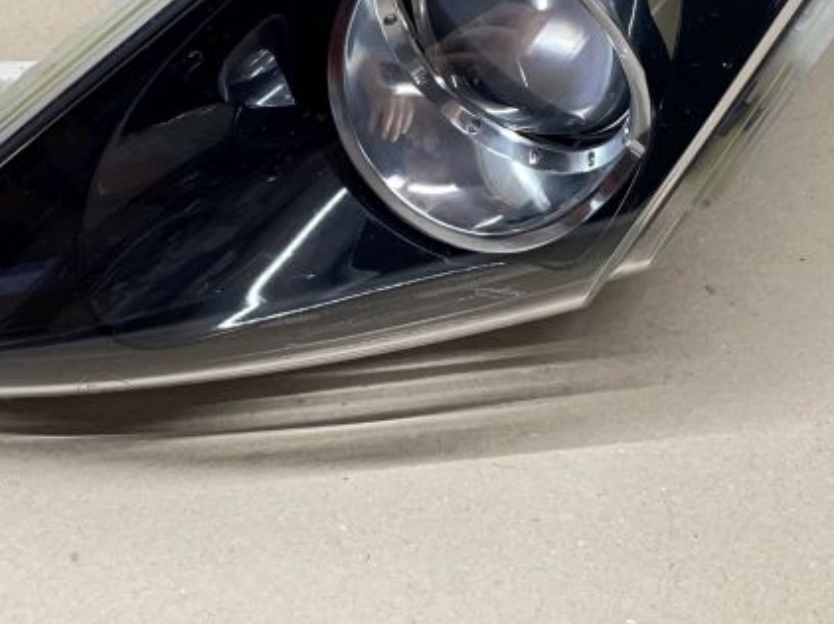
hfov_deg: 26.3
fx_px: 1782
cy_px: -124
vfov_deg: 18.8
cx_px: 453
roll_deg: -3.8
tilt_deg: -41.8
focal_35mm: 74
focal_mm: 4.2
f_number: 1.6
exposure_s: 1/100
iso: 80
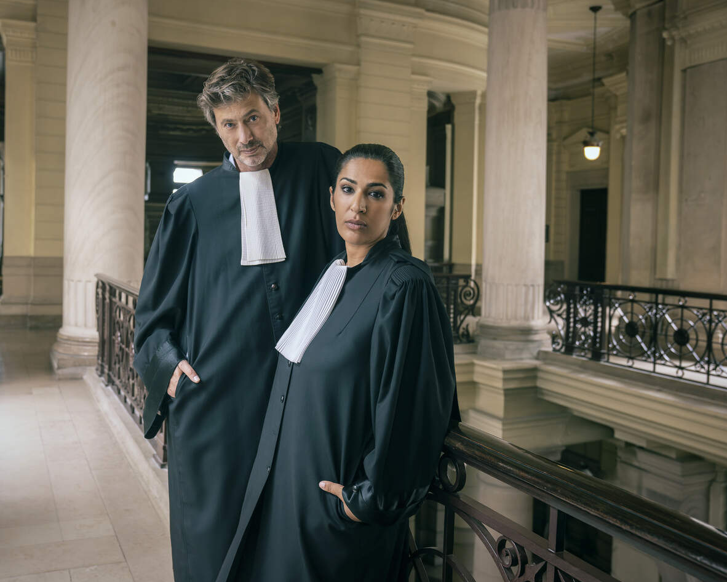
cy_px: 293
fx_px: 689
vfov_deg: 45.8
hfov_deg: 55.3
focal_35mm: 32
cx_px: 300
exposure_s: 1/125
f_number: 4
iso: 1600
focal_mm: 28
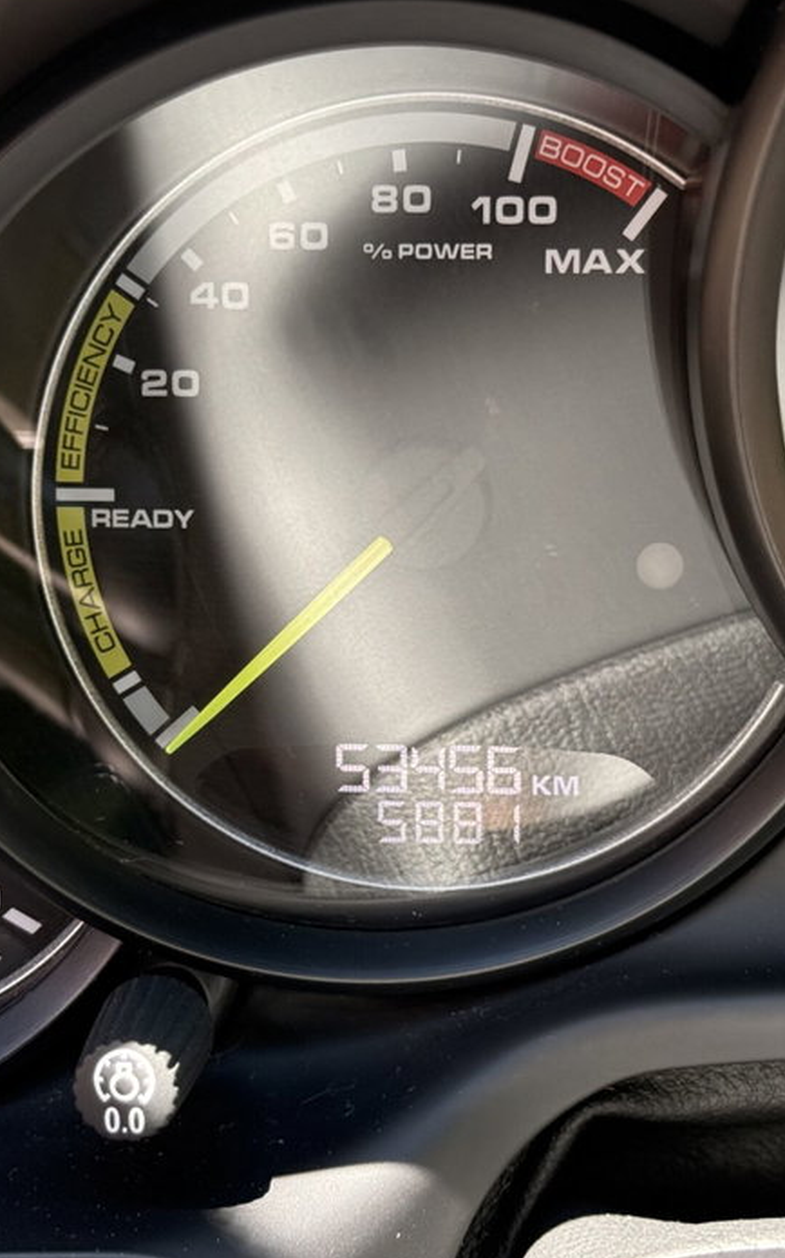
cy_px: 615
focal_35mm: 75
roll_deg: +1.5
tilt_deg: -24.7
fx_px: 2569
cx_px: 355
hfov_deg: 17.4
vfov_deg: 27.5
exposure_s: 1/186
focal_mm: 6.76
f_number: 1.78
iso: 200
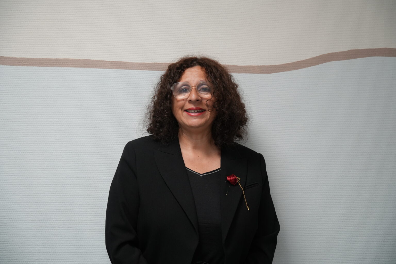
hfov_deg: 26.7
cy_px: 132
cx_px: 198
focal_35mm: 76
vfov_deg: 17.9
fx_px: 836
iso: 800
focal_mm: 51
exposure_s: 1/80
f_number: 4
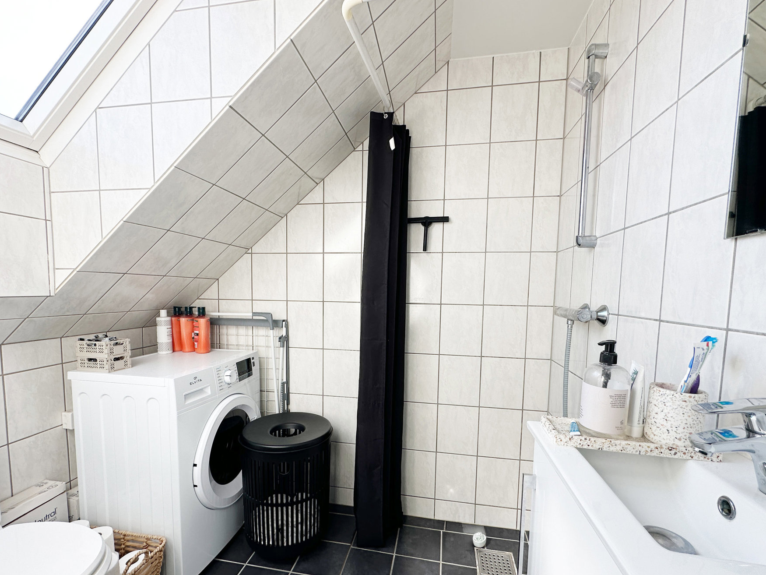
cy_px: 320
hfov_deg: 94.5
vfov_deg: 77.8
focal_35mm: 16
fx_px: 354
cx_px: 378
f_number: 2.2
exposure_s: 1/157
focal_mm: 2.22
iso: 40
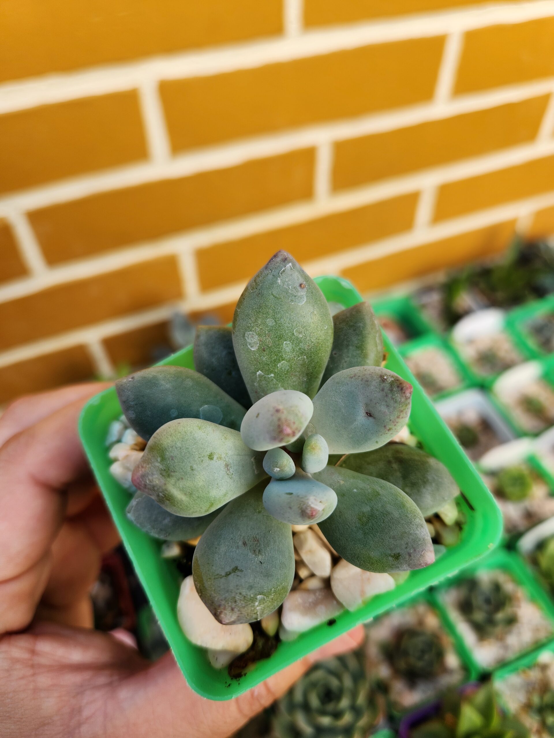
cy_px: 369
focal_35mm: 23
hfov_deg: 58.9
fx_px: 491
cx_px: 277
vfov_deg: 73.9
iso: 20
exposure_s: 1/180
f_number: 1.8
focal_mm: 5.4
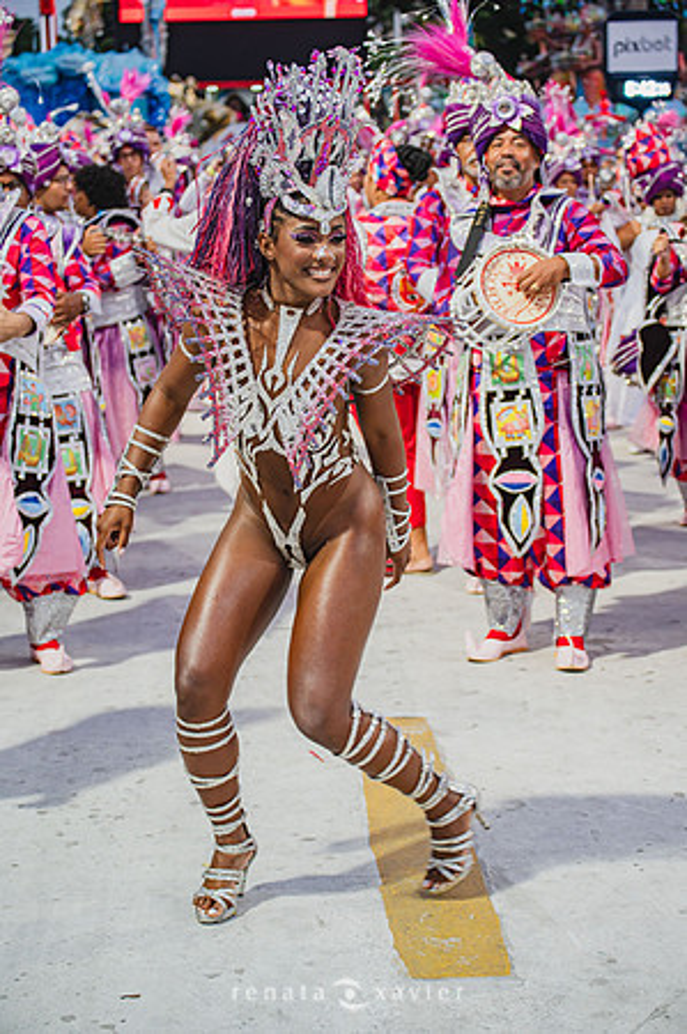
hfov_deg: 19.4
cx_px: 344
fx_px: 2008
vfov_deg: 28.9
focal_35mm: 70
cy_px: 517
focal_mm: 70
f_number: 4.5
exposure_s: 1/250
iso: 800
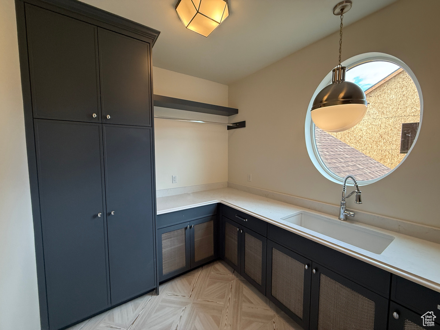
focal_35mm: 14
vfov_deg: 85.7
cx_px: 220
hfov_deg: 102.1
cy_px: 165
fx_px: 178
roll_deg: +1.0
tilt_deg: -4.4
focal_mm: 2.22
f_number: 2.2
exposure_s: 1/120
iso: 160
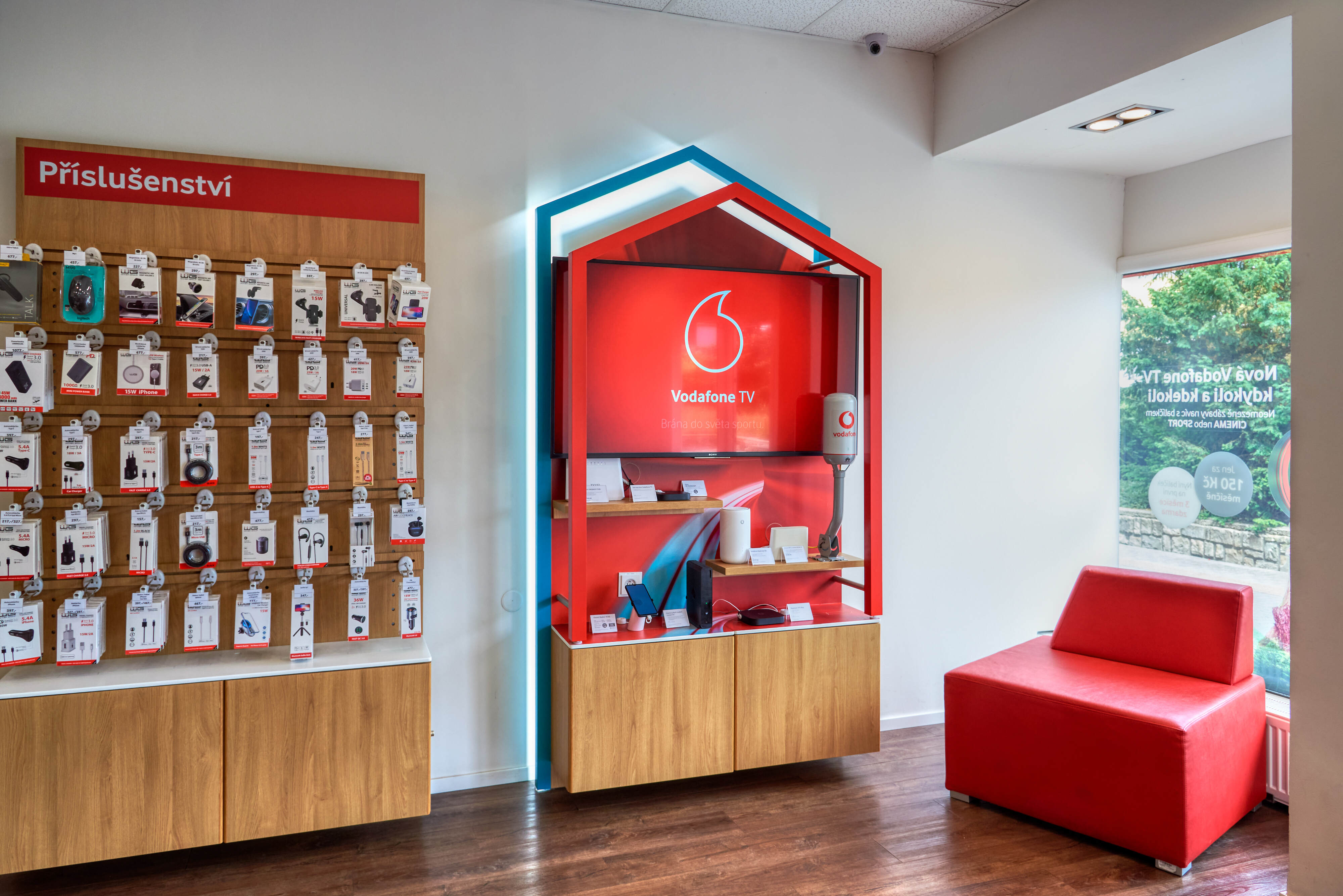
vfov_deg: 53.2
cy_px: 448
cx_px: 672
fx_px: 896
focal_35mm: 24
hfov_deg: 73.7
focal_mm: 24
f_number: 7.1
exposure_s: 1/40
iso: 500
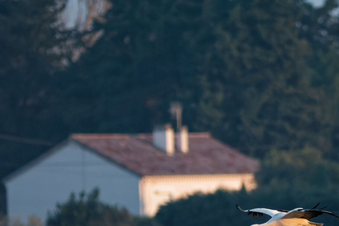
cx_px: 266
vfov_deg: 0.8
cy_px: 185
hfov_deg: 1.2
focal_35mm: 1711
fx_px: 16111
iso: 7200
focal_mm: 500
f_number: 6.3
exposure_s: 1/4000
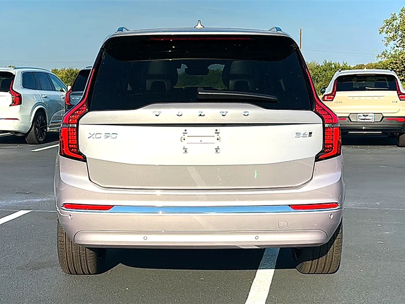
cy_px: 152
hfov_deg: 38.9
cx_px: 202
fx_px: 573
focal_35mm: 49
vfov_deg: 29.7
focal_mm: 6.86
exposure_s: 1/7692
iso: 80
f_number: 1.78
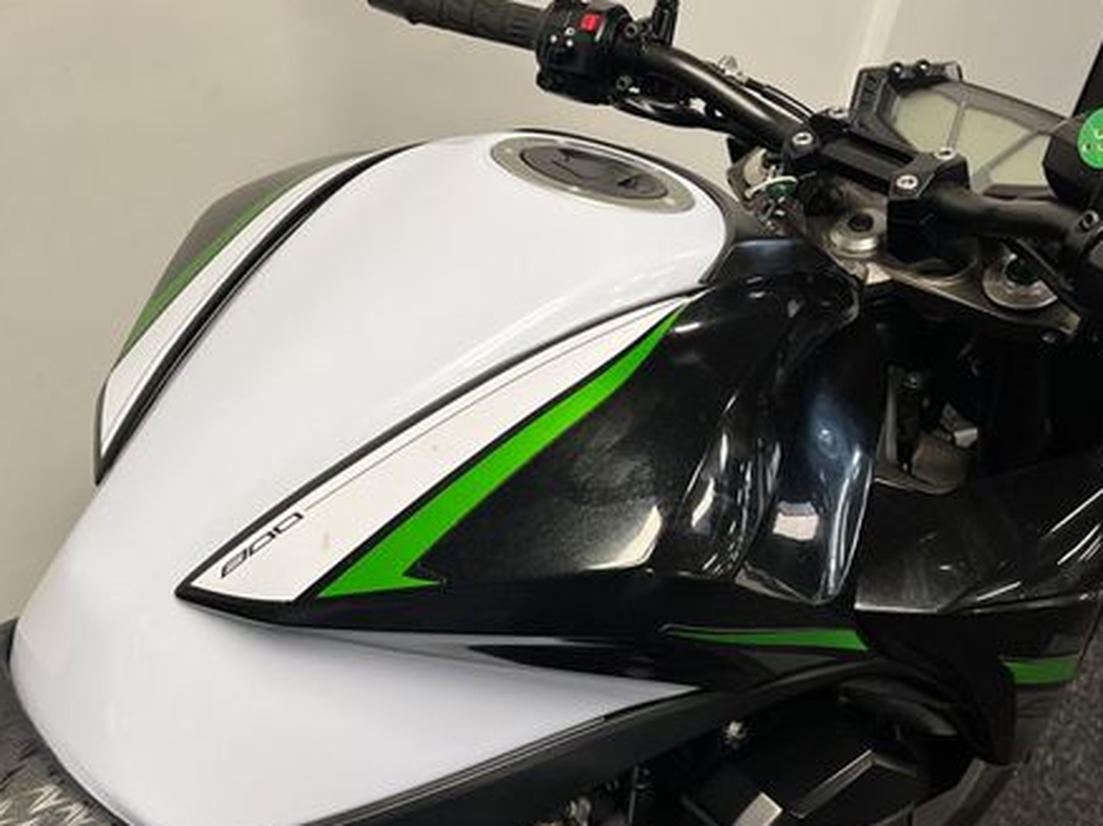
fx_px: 1210
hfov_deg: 48.7
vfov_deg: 37.6
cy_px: 458
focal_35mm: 38
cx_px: 433
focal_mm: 5.1
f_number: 1.6
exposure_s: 1/100
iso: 125
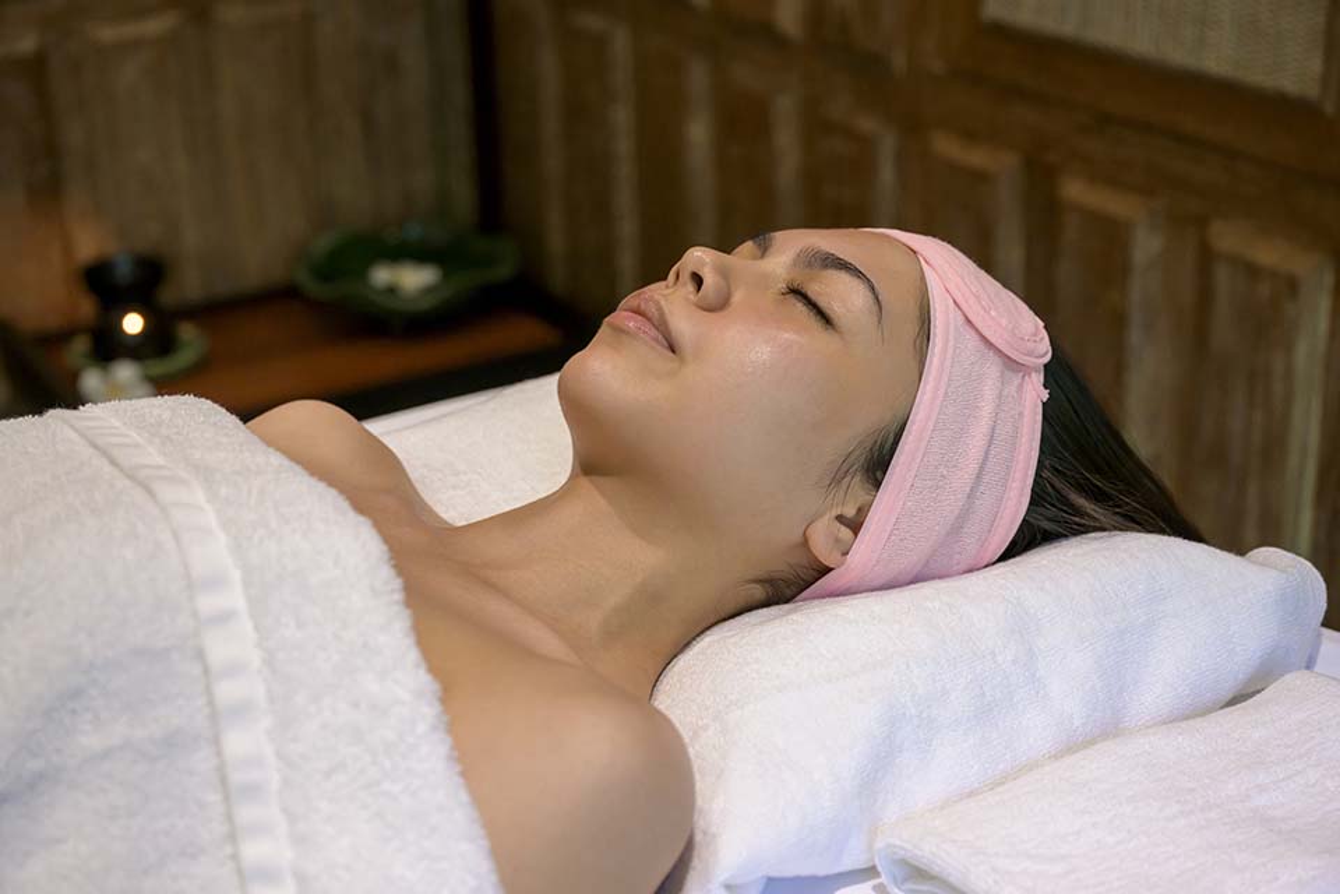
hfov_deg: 35.1
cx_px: 670
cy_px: 447
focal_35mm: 57
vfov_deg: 23.8
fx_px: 2122
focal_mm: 57
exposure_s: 1/200
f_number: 4.5
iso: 2200
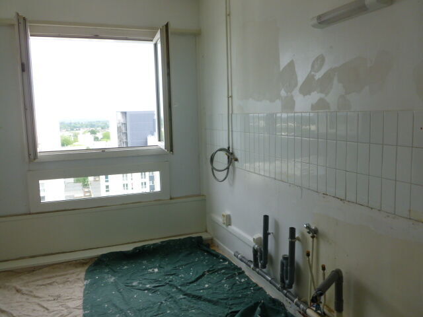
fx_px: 342
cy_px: 158
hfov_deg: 63.4
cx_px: 212
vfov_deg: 49.7
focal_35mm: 28
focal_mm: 5
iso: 100
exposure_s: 1/125
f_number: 3.3
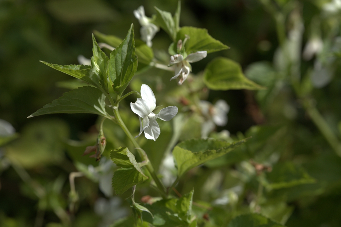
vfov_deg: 13.8
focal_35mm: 99
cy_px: 114
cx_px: 170
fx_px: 938
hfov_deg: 20.6
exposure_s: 1/500
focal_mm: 100
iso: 400
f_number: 8
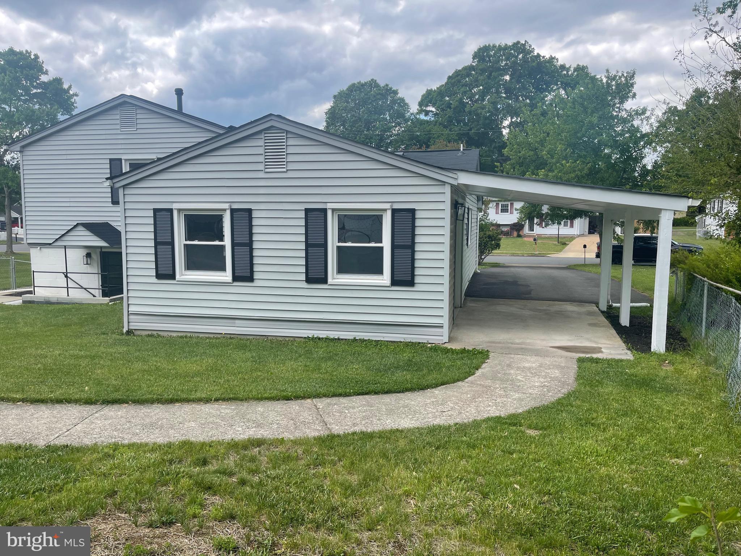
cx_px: 370
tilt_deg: -6.7
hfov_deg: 69.4
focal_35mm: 25
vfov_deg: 54.9
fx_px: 535
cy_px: 278
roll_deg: -0.3
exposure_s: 1/1493
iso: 32
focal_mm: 5.1
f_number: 1.6
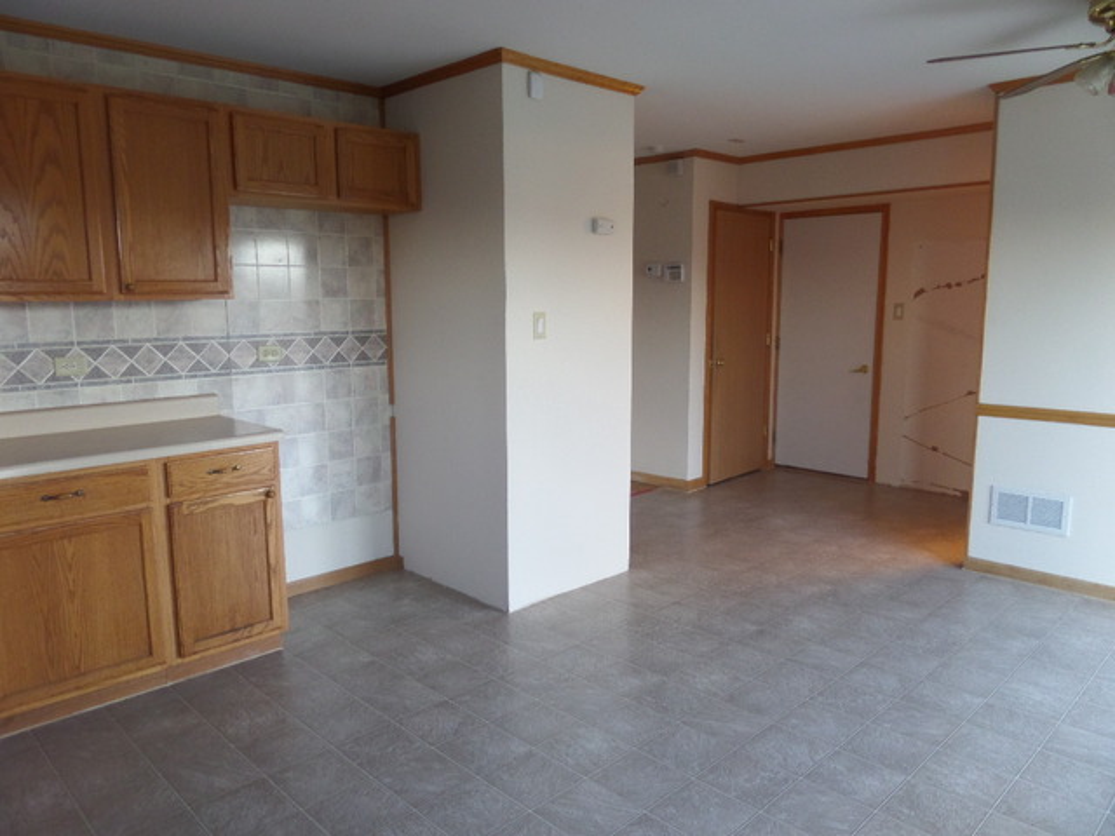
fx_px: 773
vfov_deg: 56.8
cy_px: 418
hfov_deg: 71.6
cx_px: 558
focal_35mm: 24
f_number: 3.2
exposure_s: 1/30
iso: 240
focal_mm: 4
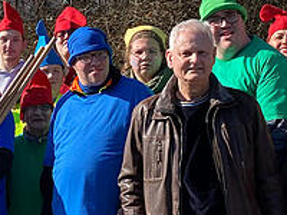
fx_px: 862
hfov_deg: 18.6
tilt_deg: -0.2
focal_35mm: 104
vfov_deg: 14.2
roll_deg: +1.3
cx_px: 37
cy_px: 116
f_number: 1.8
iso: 32
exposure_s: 1/1522
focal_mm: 4.25
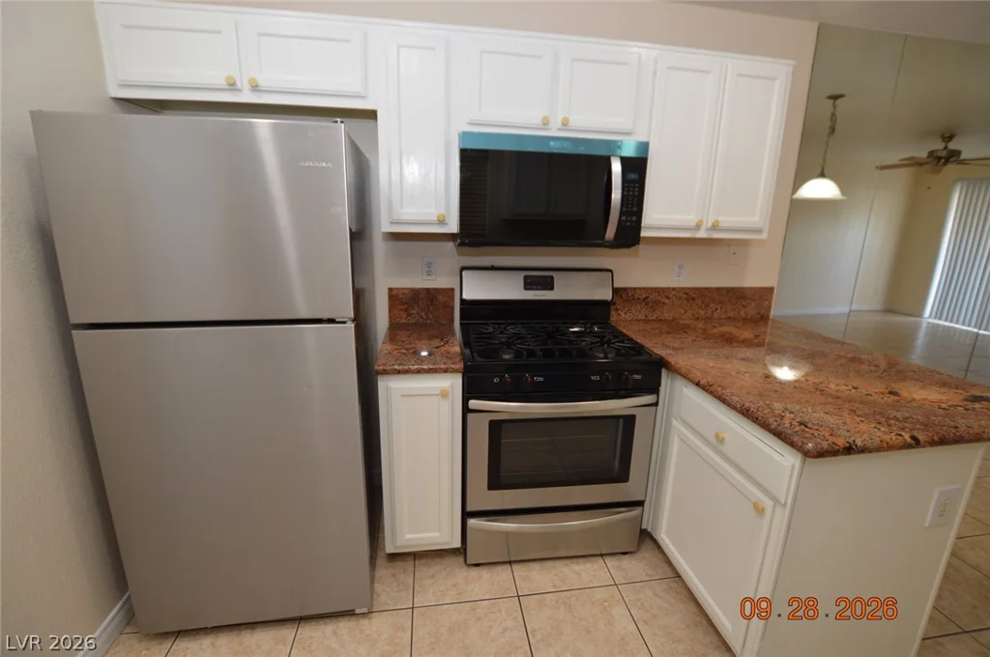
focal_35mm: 15
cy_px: 328
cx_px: 495
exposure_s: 1/60
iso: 400
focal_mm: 10
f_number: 4
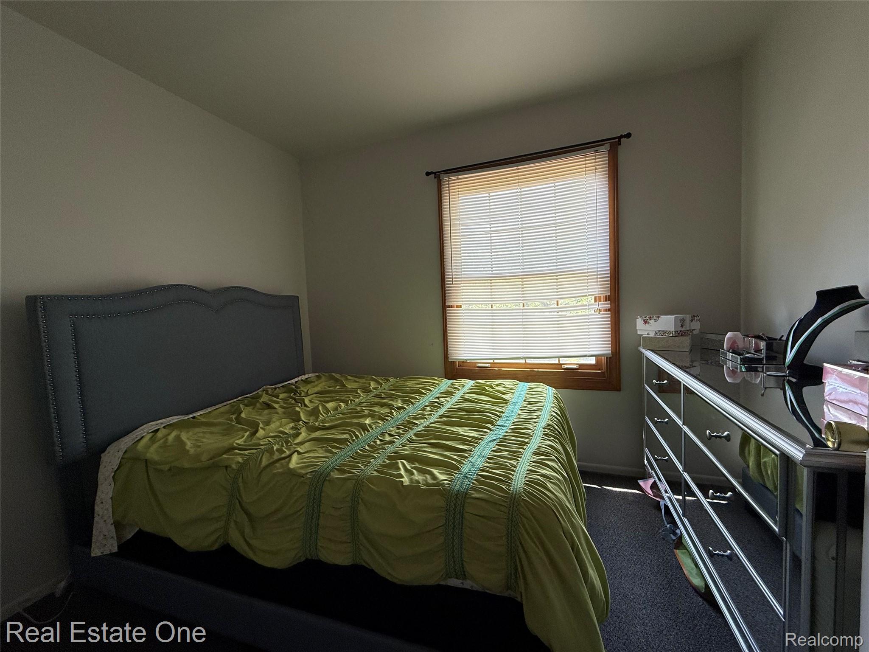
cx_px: 434
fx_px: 351
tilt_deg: -3.2
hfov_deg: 102.1
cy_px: 326
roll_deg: +3.0
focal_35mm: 14
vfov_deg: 85.7
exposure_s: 1/99
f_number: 2.2
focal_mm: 2.22
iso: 125
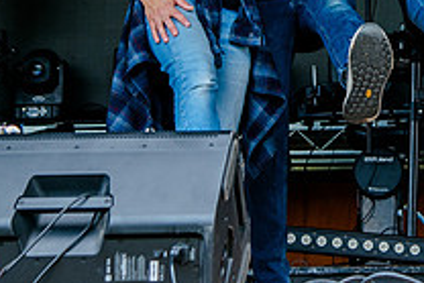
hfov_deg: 10.0
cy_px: -109
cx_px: 469
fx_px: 2404
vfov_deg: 6.7
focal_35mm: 204
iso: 640
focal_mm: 62
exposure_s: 1/400
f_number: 5
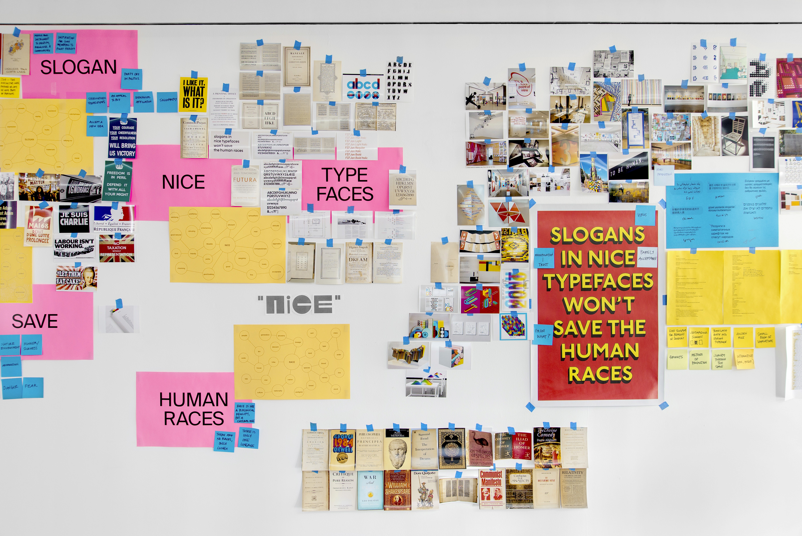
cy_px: 268
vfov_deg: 45.0
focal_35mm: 29
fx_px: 646
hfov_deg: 63.6
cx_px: 401
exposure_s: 25
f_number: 8
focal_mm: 29
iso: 500
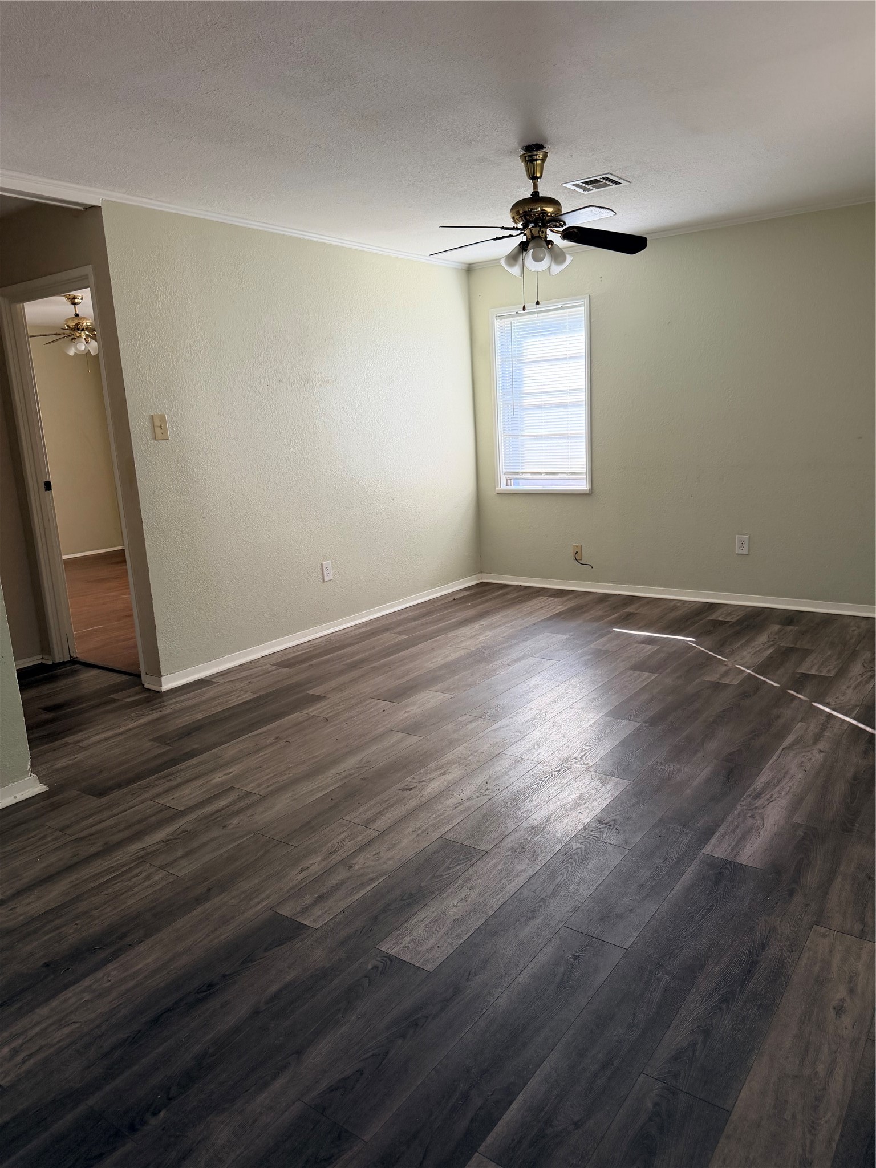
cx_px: 438
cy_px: 584
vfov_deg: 71.6
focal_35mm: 24
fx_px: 810
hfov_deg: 56.8
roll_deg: +4.0
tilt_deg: -13.7
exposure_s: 1/168
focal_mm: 6.76
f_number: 1.78
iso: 160
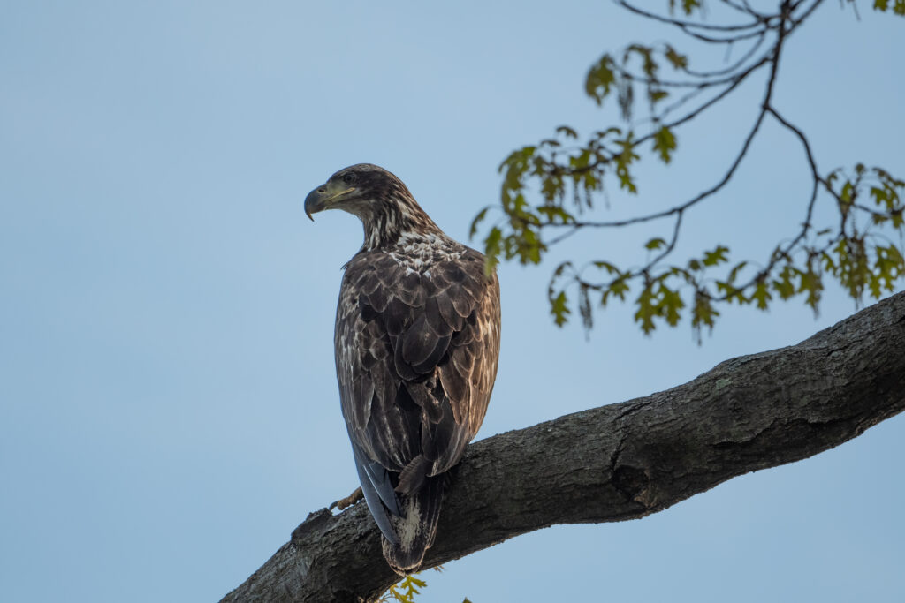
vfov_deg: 1.8
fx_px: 18856
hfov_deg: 2.7
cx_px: 452
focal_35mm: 750
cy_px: 302
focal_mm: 500
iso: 500
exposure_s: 1/1000
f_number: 5.6
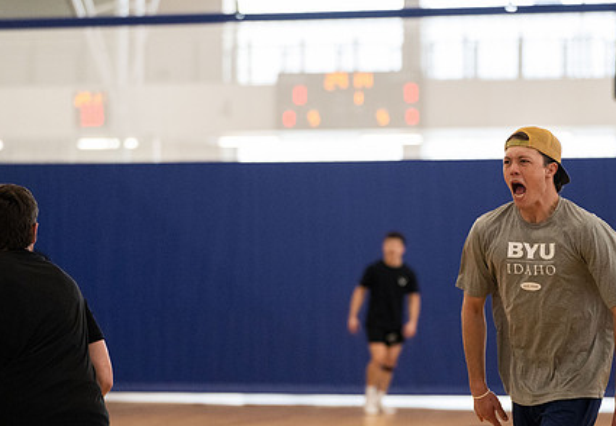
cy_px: 285
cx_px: 432
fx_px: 2874
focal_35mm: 166
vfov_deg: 8.5
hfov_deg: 12.2
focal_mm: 115
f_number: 2.8
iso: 4000
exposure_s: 1/1000
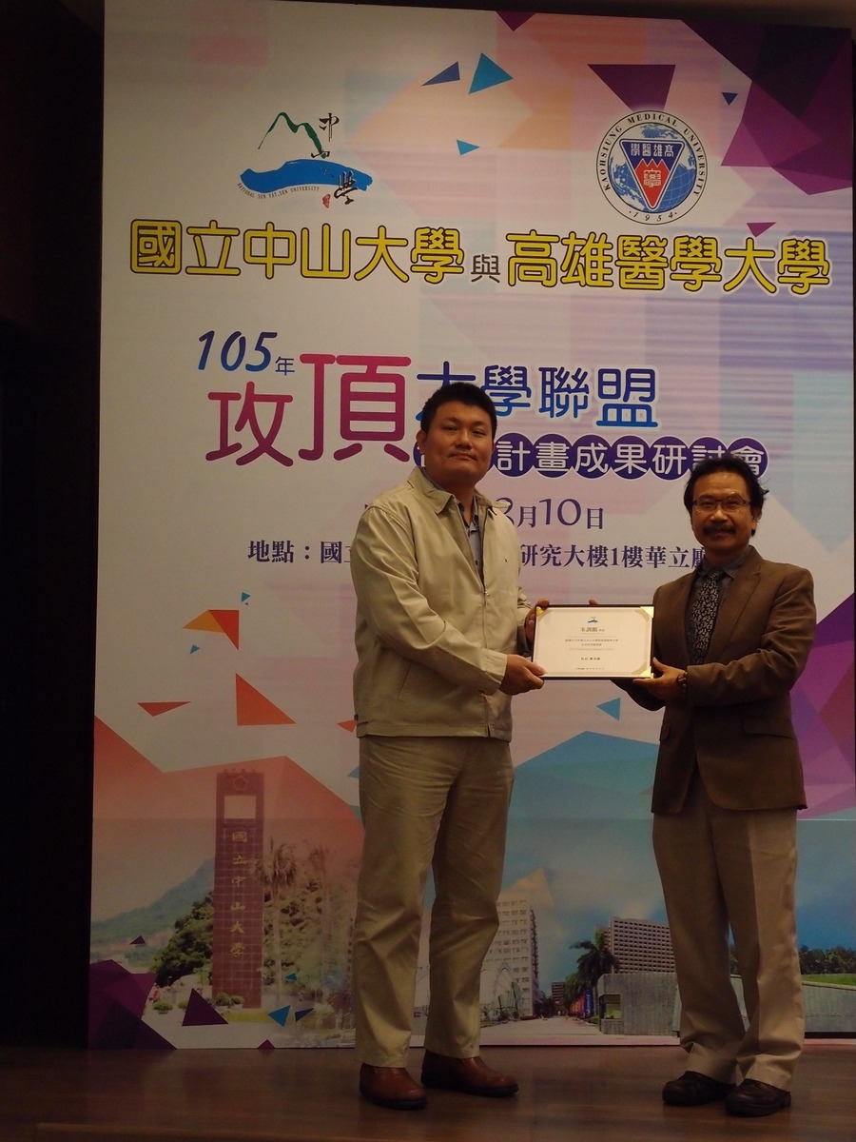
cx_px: 428
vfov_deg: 29.8
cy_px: 571
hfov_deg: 22.6
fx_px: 2143
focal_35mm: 65
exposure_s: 1/250
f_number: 2.8
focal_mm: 14.05
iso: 400
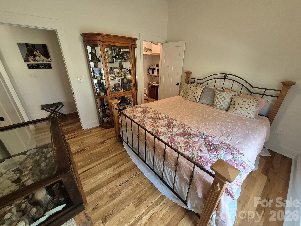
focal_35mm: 13
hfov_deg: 106.2
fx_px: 113
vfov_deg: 89.9
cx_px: 150
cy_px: 113
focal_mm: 1.74
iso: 200
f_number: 2.2
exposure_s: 1/60
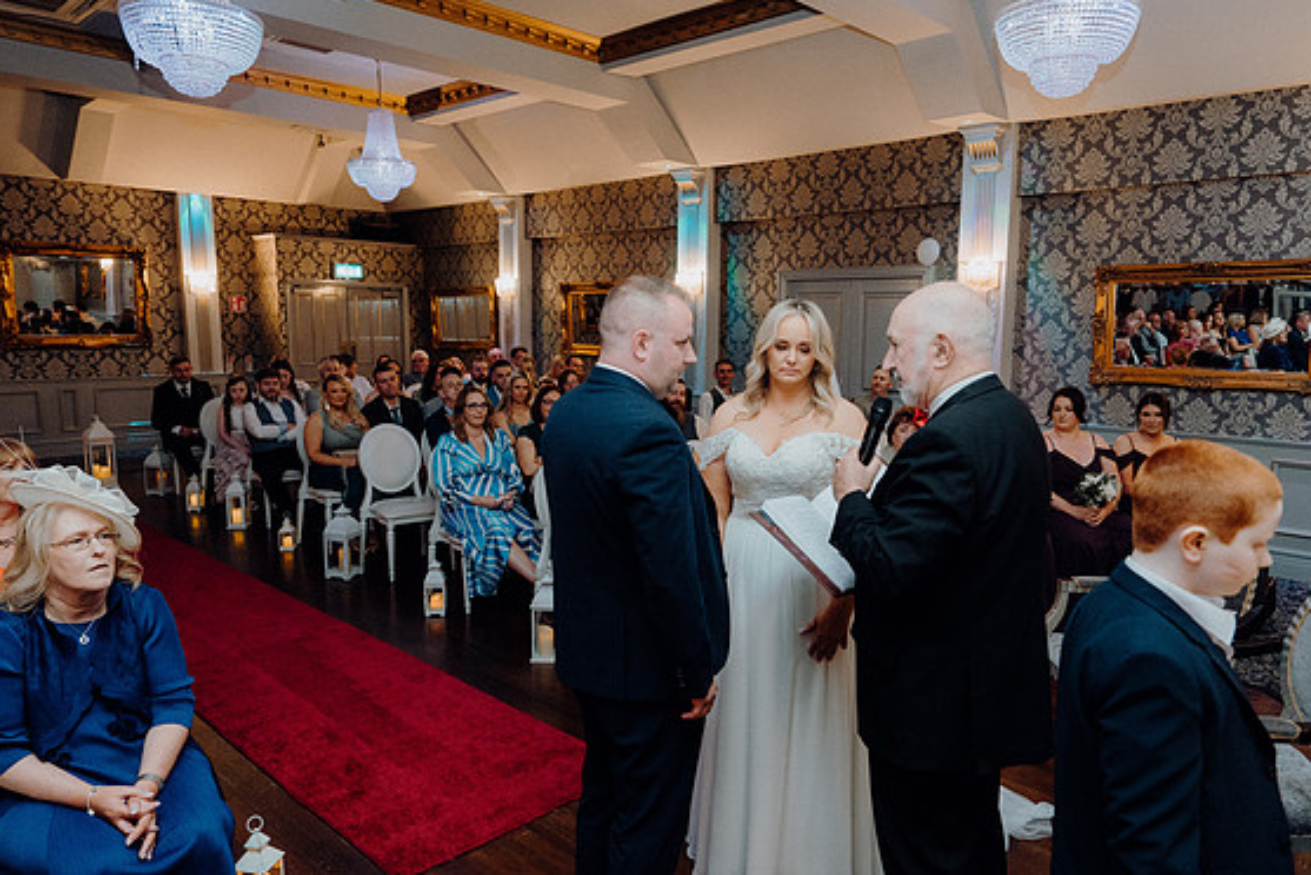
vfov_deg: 51.3
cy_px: 450
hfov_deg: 71.5
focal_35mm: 25
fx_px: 911
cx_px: 671
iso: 2500
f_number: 3.5
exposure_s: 1/160
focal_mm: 24
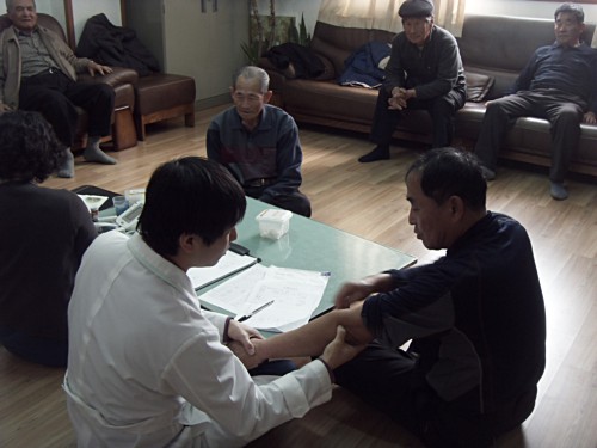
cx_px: 298
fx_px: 673
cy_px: 224
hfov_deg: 47.9
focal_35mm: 39
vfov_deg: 36.8
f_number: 3.5
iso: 200
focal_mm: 6.6
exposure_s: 1/30
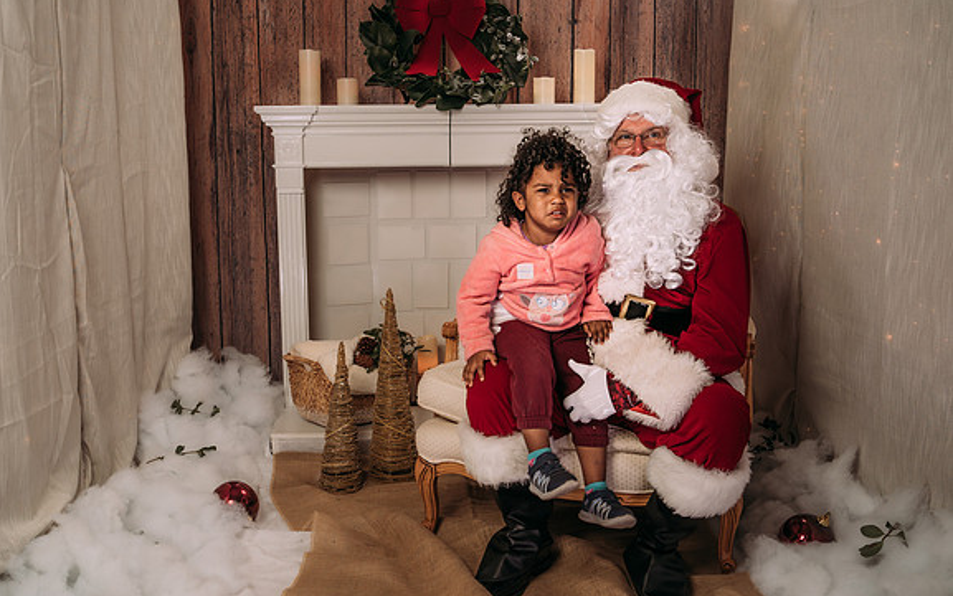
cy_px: 282
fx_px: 1039
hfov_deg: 49.2
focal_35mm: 40
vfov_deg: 32.0
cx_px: 450
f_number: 5.6
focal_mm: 35
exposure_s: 1/100
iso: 100
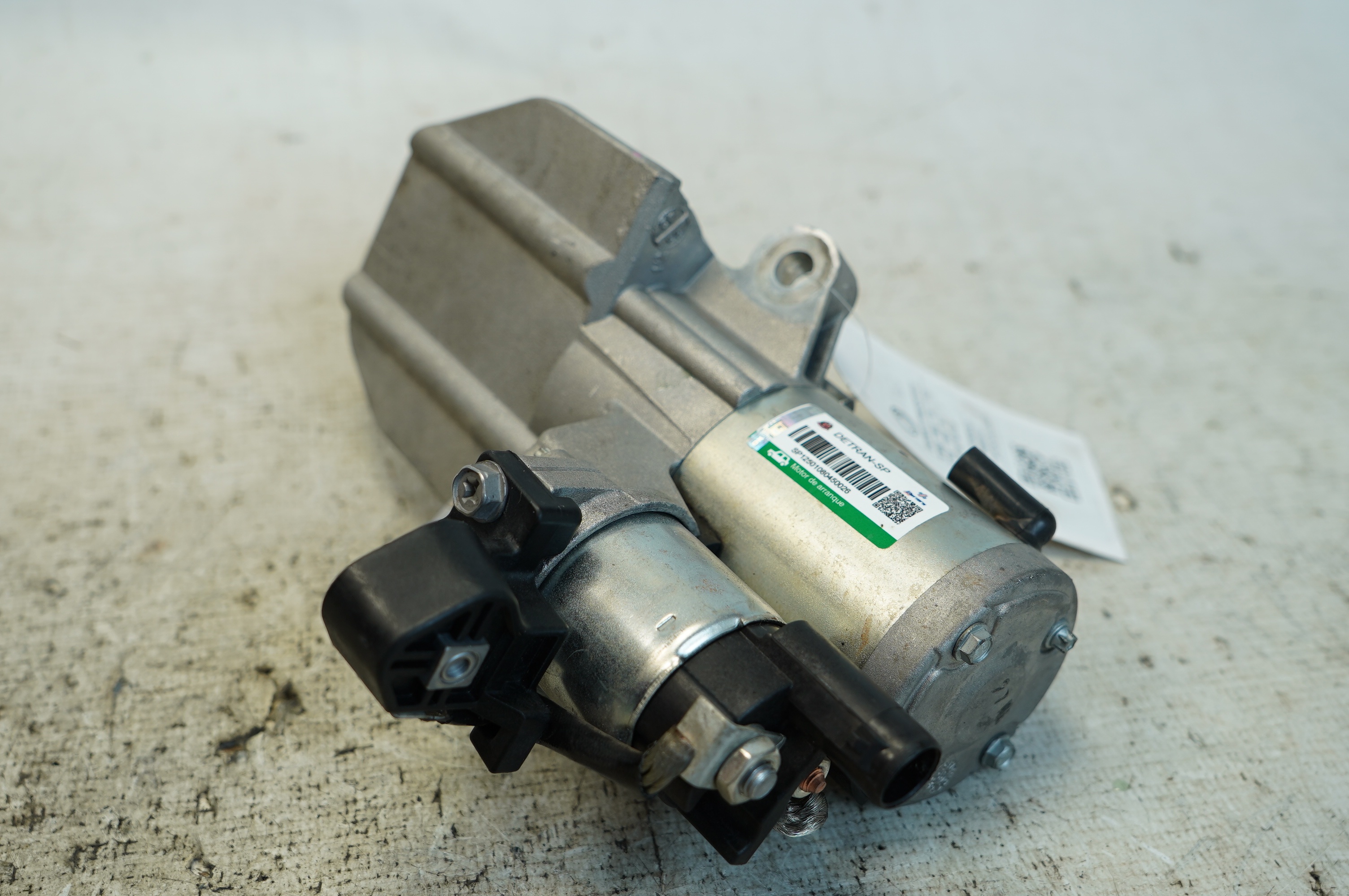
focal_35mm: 42
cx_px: 674
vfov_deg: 31.8
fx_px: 1572
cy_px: 448
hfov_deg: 46.4
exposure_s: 1/60
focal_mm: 28
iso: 160
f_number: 4
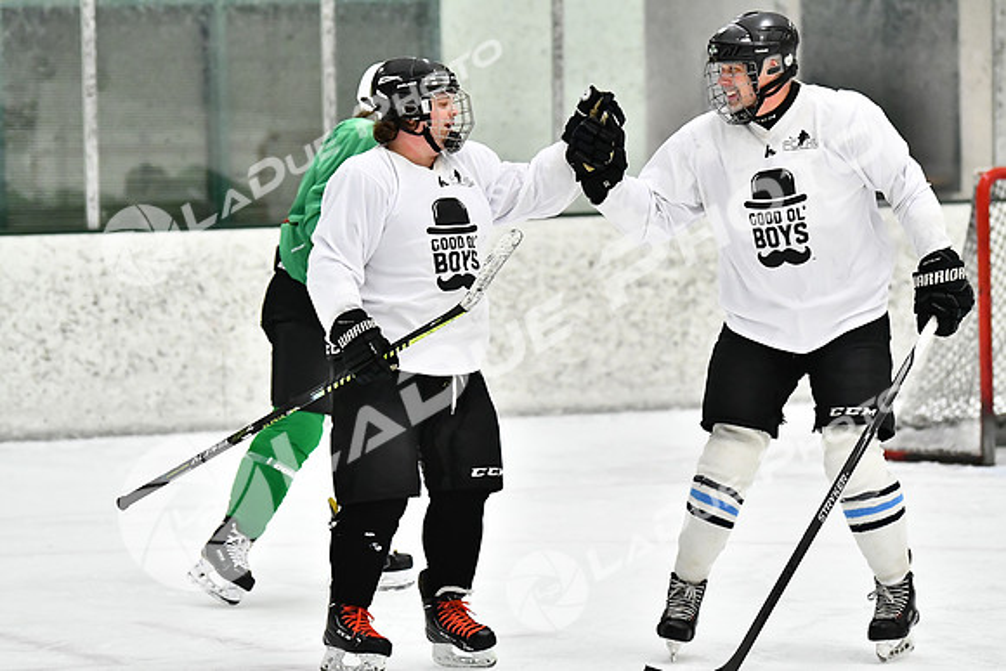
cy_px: 336
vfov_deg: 6.8
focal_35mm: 202
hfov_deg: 10.2
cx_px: 503
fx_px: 5660
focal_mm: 135
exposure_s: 1/1250
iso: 5000
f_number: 2.8
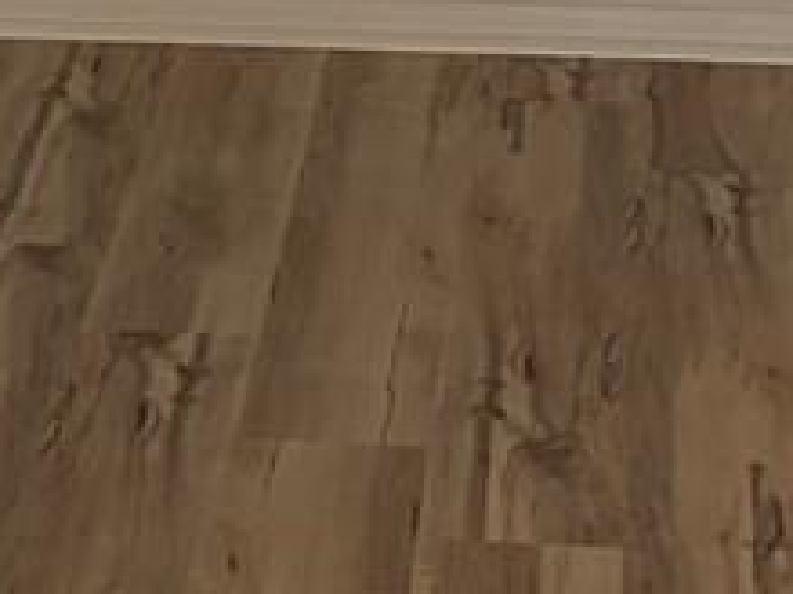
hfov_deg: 10.4
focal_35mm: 190
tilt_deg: +1.8
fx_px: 4350
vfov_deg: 6.7
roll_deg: +0.4
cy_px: -1434
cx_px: 159
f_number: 1.6
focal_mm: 5.96
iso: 80
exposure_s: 1/60
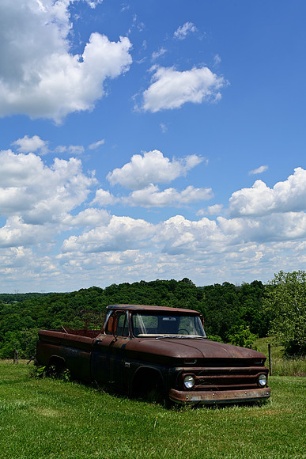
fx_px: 497
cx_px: 153
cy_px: 230
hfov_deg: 34.2
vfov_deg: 49.5
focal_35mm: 39
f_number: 8
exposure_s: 1/250
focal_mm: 39
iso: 64
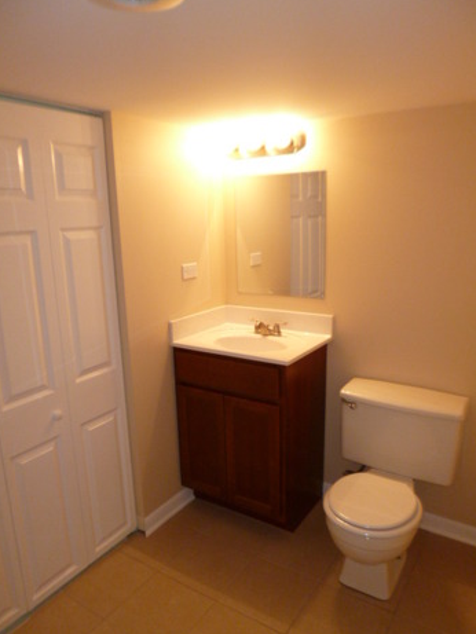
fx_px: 458
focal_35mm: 25
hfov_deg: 54.9
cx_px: 230
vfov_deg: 69.4
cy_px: 320
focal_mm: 4.3
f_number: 2.5
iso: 250
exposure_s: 1/60
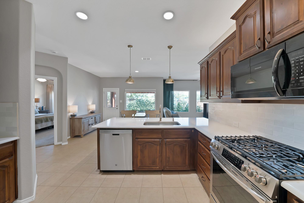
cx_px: 152
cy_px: 102
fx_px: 101
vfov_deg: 90.0
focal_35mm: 12
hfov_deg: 112.6
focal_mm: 12
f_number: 9
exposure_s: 1/1.25
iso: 640
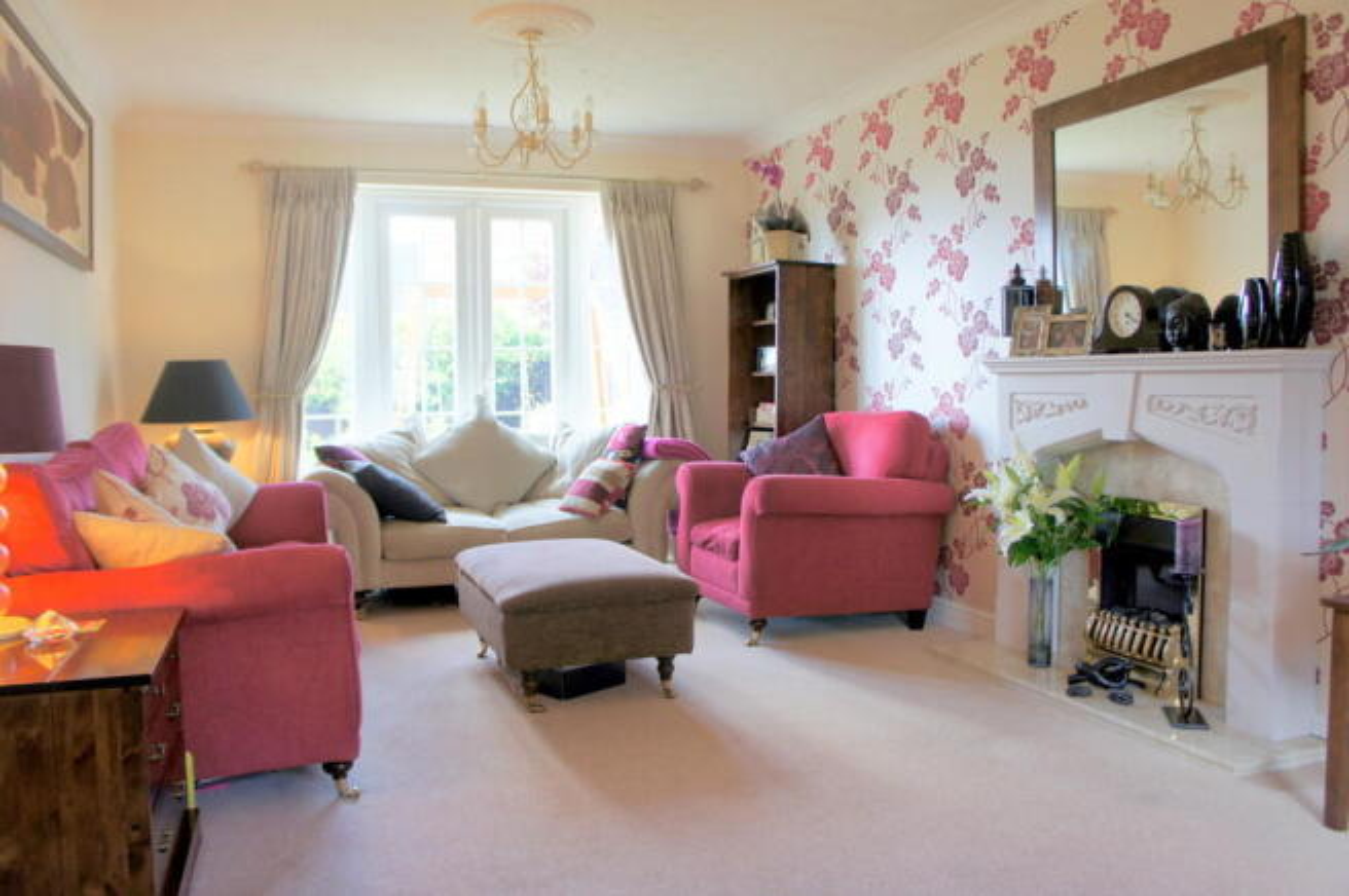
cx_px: 674
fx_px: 1011
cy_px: 448
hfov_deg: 67.4
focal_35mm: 27
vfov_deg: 47.8
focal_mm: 18
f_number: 4
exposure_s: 1/30
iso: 200
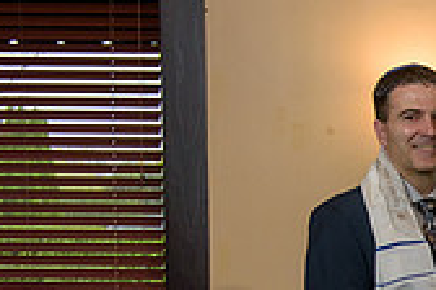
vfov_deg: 8.6
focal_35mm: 155
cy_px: 466
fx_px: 1877
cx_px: 723
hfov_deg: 12.4
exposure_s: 1/125
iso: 1000
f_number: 5
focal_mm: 40
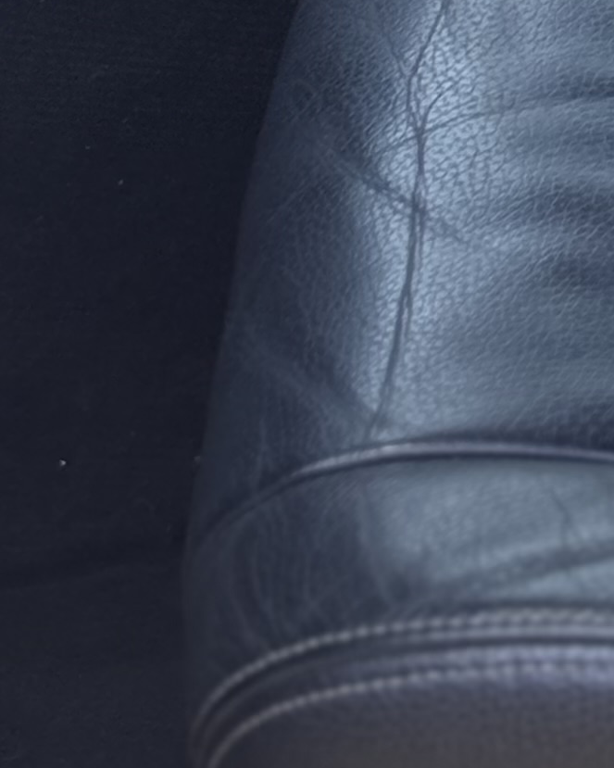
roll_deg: +4.1
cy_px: -1064
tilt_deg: -22.4
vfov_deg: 7.3
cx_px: 1393
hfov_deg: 6.0
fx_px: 5612
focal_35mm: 247
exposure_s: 1/343
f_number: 1.6
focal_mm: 5.96
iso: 50
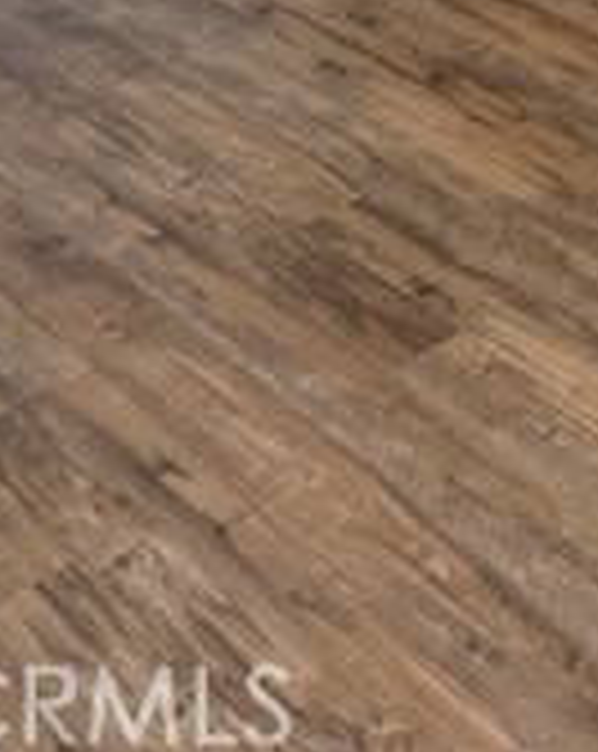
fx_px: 1997
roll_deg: -1.5
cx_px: 742
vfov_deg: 16.9
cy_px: -671
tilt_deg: -7.9
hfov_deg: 16.3
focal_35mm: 90
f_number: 1.78
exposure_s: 1/121
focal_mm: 6.76
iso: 80
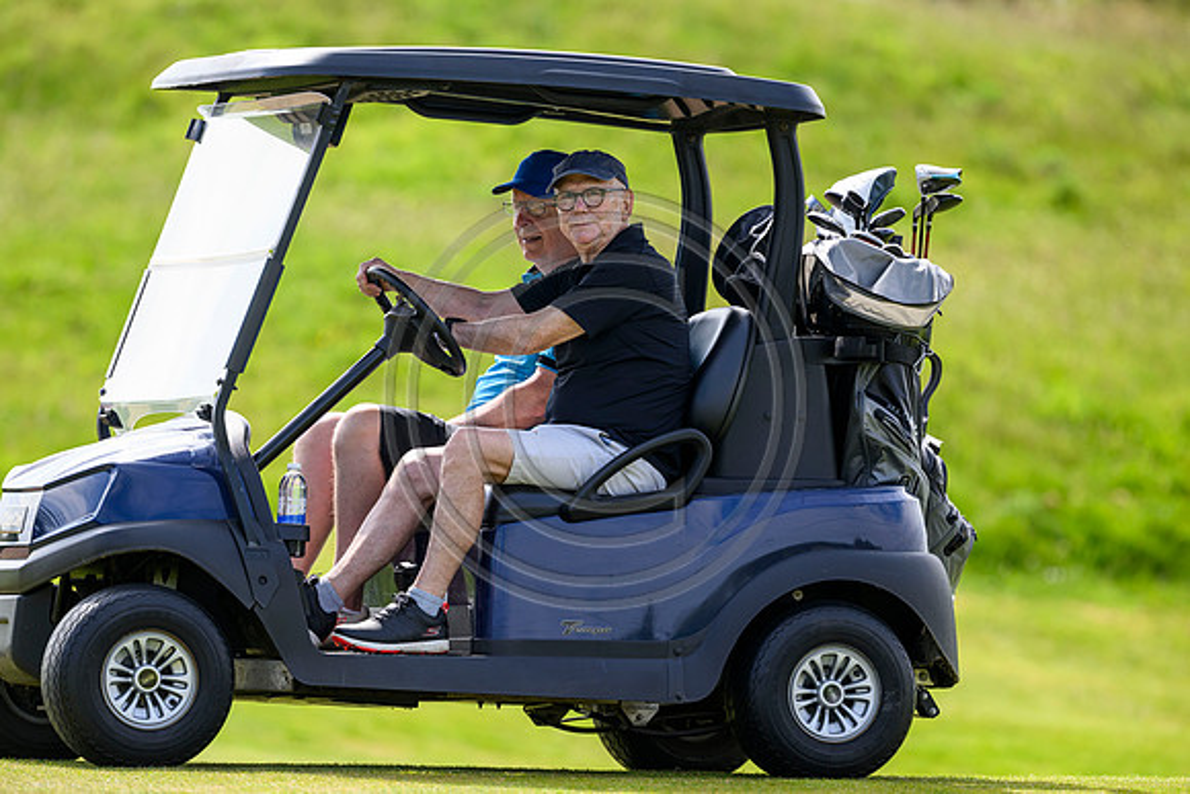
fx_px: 13225
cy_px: 397
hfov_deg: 5.2
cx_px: 595
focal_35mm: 400
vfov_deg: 3.4
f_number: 4
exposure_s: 1/2000
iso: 500
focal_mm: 400
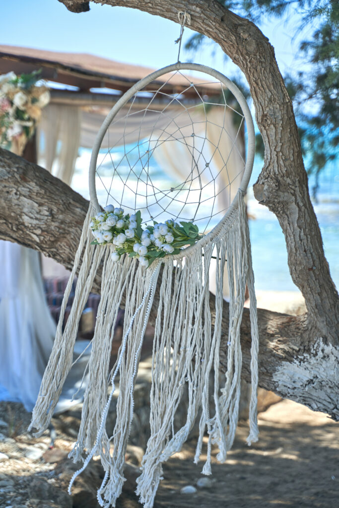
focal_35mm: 75
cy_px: 254
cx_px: 170
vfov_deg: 27.0
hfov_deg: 18.2
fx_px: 1059
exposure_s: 1/1250
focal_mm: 75
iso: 100
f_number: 2.8
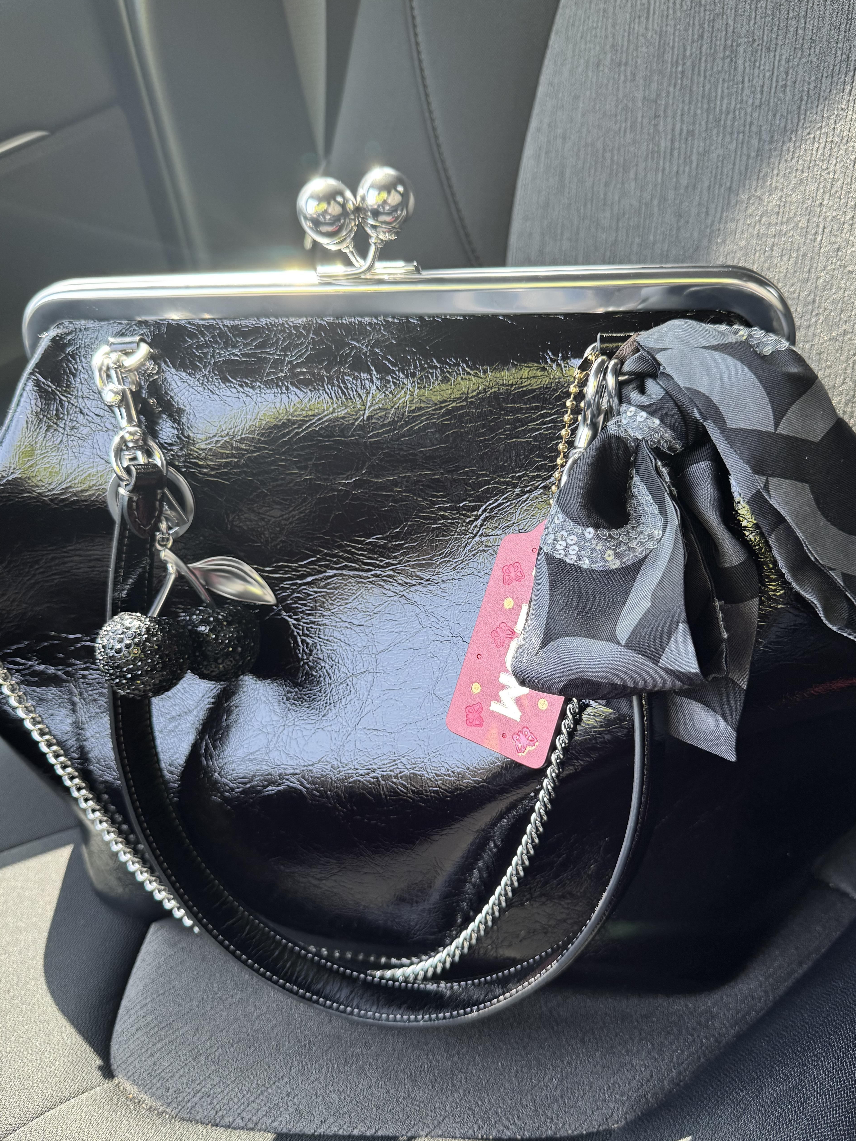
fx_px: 890
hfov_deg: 51.3
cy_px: 600
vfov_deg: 65.3
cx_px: 461
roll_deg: +20.1
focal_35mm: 27
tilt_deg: -31.4
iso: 200
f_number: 1.78
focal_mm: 6.76
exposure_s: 1/121
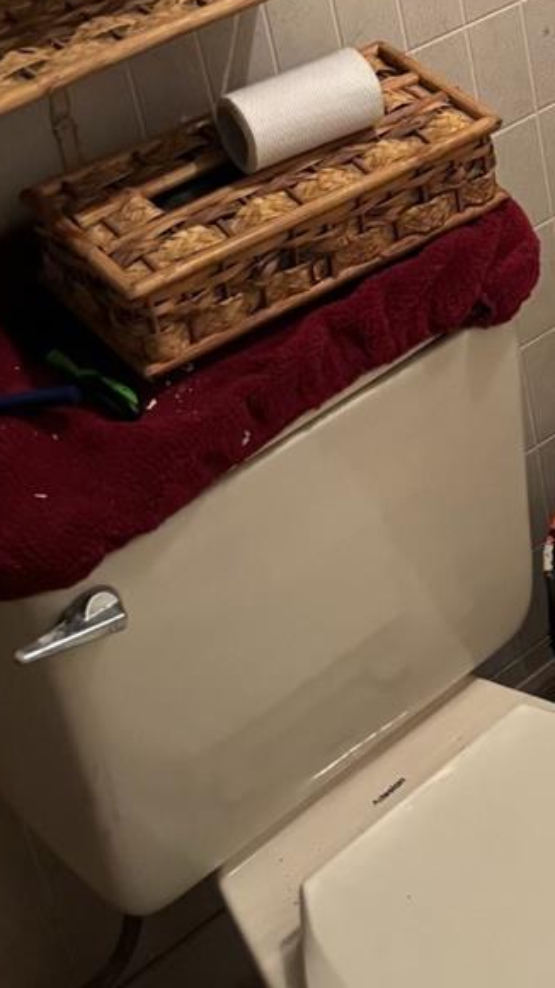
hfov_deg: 14.4
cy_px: -75
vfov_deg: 26.2
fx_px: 1963
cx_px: 964
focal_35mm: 75
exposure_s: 1/60
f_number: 1.6
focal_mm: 5.96
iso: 320
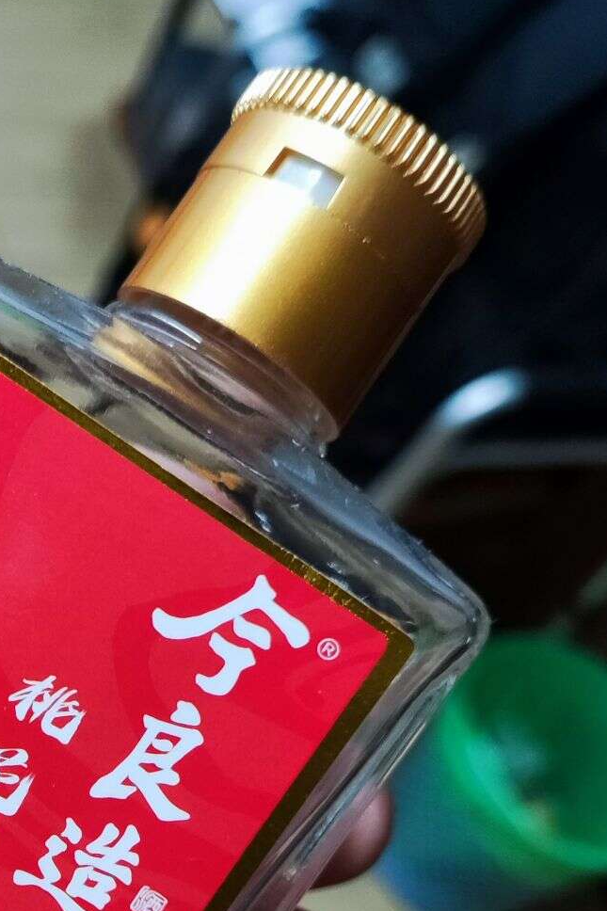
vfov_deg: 35.1
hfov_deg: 23.3
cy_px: 727
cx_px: -41
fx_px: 1391
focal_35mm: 55
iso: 671
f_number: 1.79
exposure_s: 1/33
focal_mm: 4.71
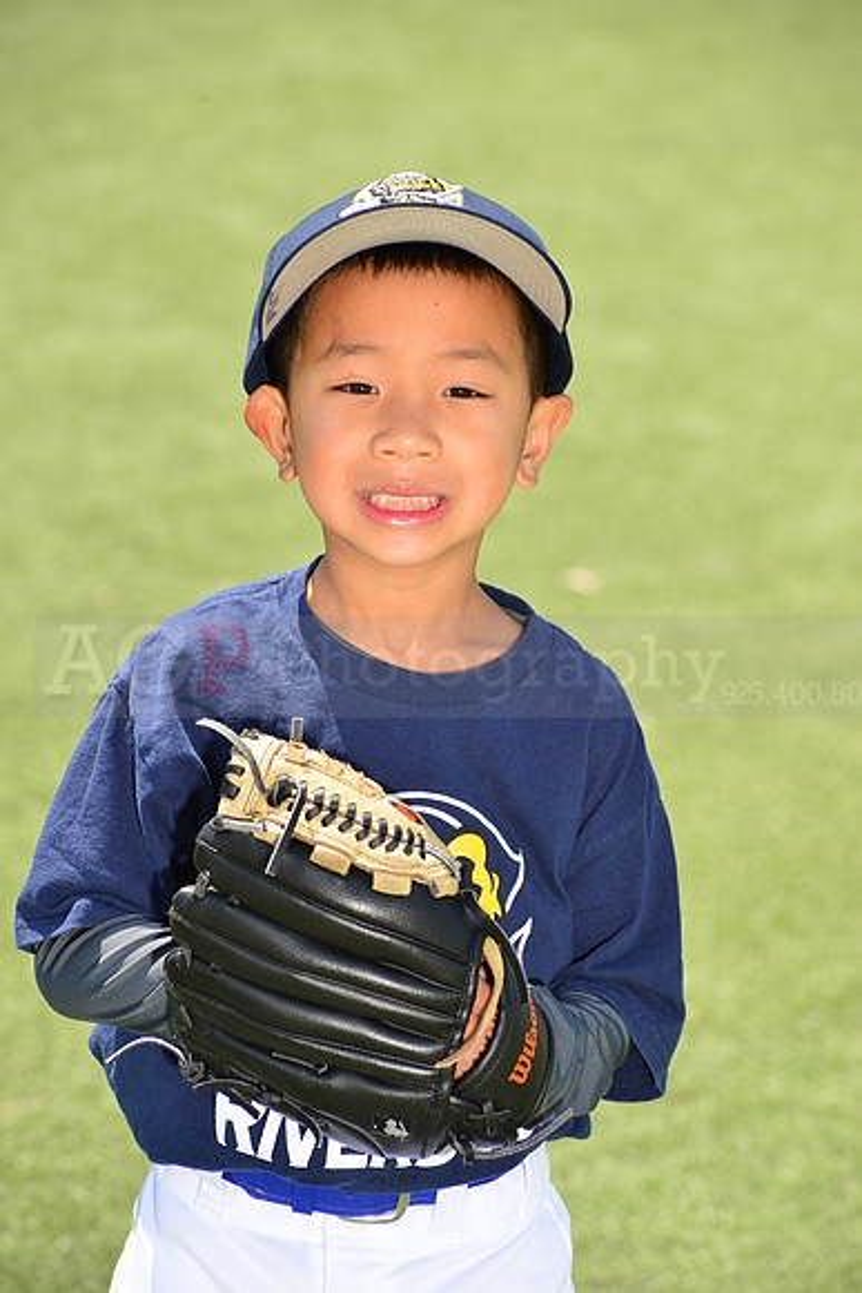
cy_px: 646
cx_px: 431
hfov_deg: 6.9
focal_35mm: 200
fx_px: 7178
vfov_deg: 10.3
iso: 250
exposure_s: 1/250
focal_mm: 200
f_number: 11
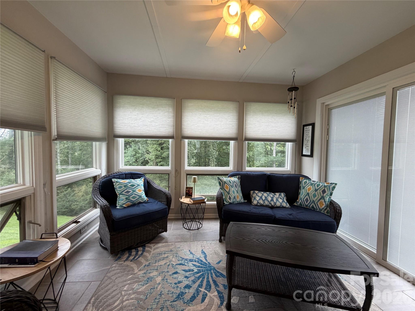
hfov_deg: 102.1
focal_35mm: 14
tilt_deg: -3.2
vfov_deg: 85.7
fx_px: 168
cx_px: 208
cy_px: 156
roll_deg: -0.5
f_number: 2.2
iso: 160
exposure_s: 1/120
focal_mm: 2.22
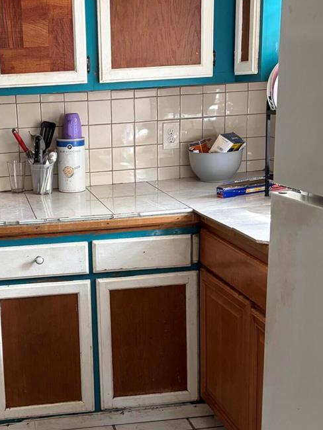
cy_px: 234
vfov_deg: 39.6
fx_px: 597
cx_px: 49
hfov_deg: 29.4
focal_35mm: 48
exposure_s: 1/60
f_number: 1.6
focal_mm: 5.96
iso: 200
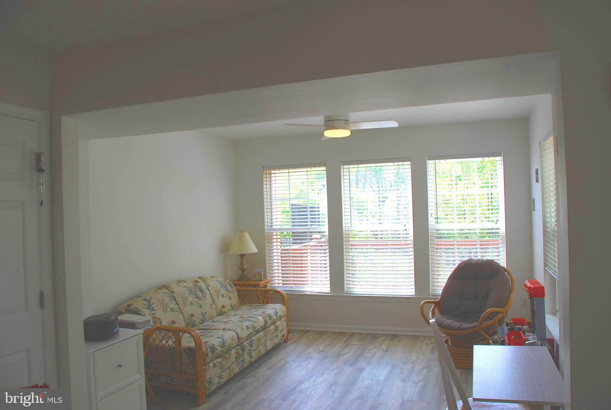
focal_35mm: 30
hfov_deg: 61.8
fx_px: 510
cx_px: 306
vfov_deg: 43.8
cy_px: 205
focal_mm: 20
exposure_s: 1/125
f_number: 5.6
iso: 110
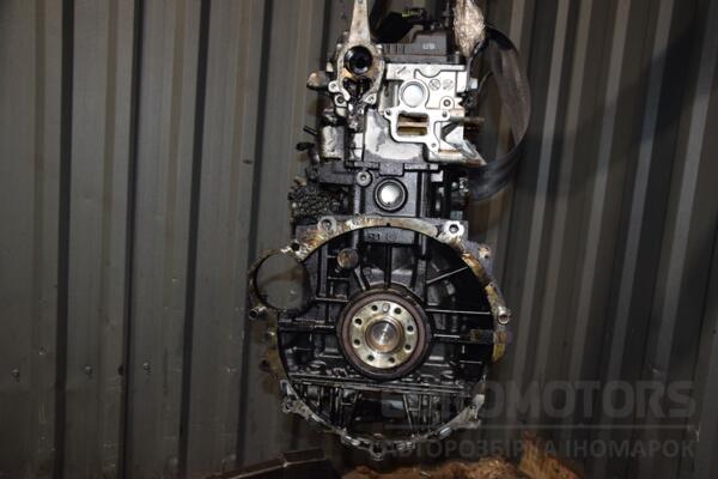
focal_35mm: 33
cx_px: 359
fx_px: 658
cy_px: 240
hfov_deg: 57.2
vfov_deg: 40.0
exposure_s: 1/60
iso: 800
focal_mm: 22
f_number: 5
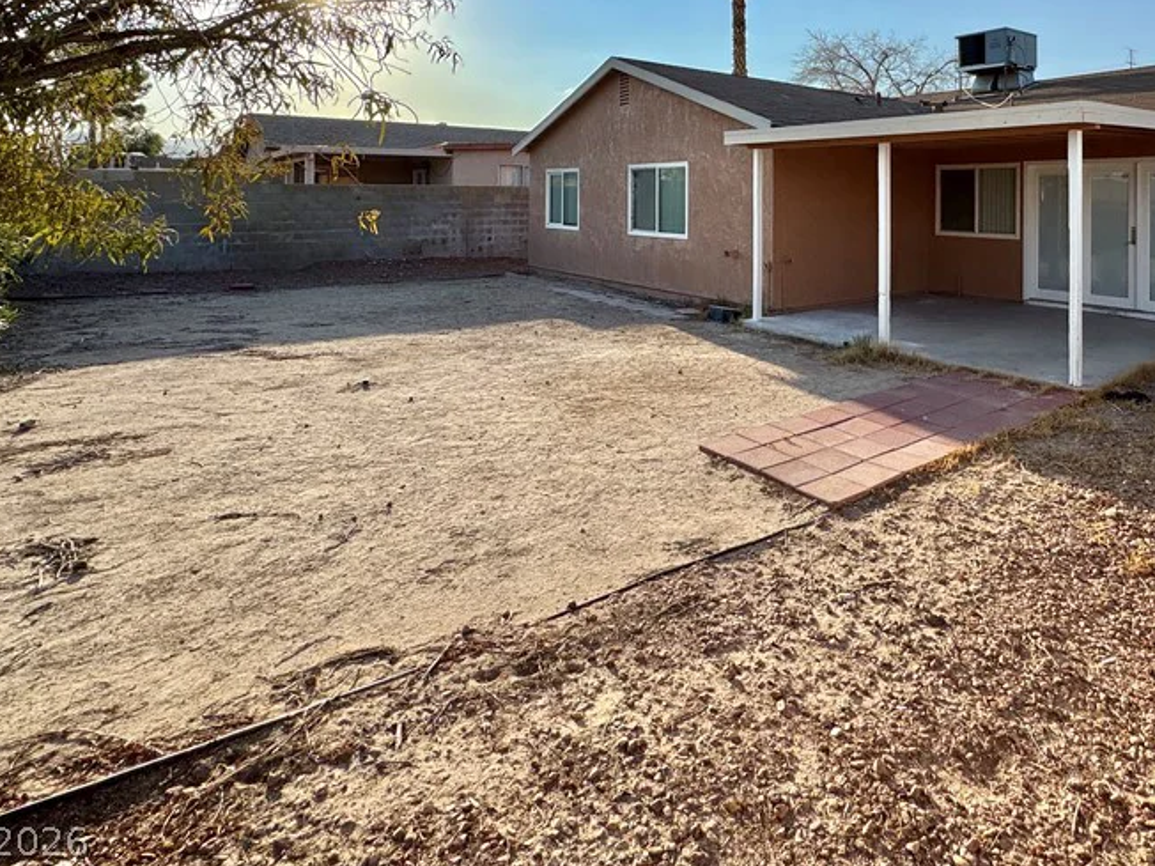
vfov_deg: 57.2
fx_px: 734
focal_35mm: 22
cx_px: 802
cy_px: 191
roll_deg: -0.3
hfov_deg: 73.2
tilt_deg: -0.3
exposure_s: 1/2083
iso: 40
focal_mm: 2.22
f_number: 2.2
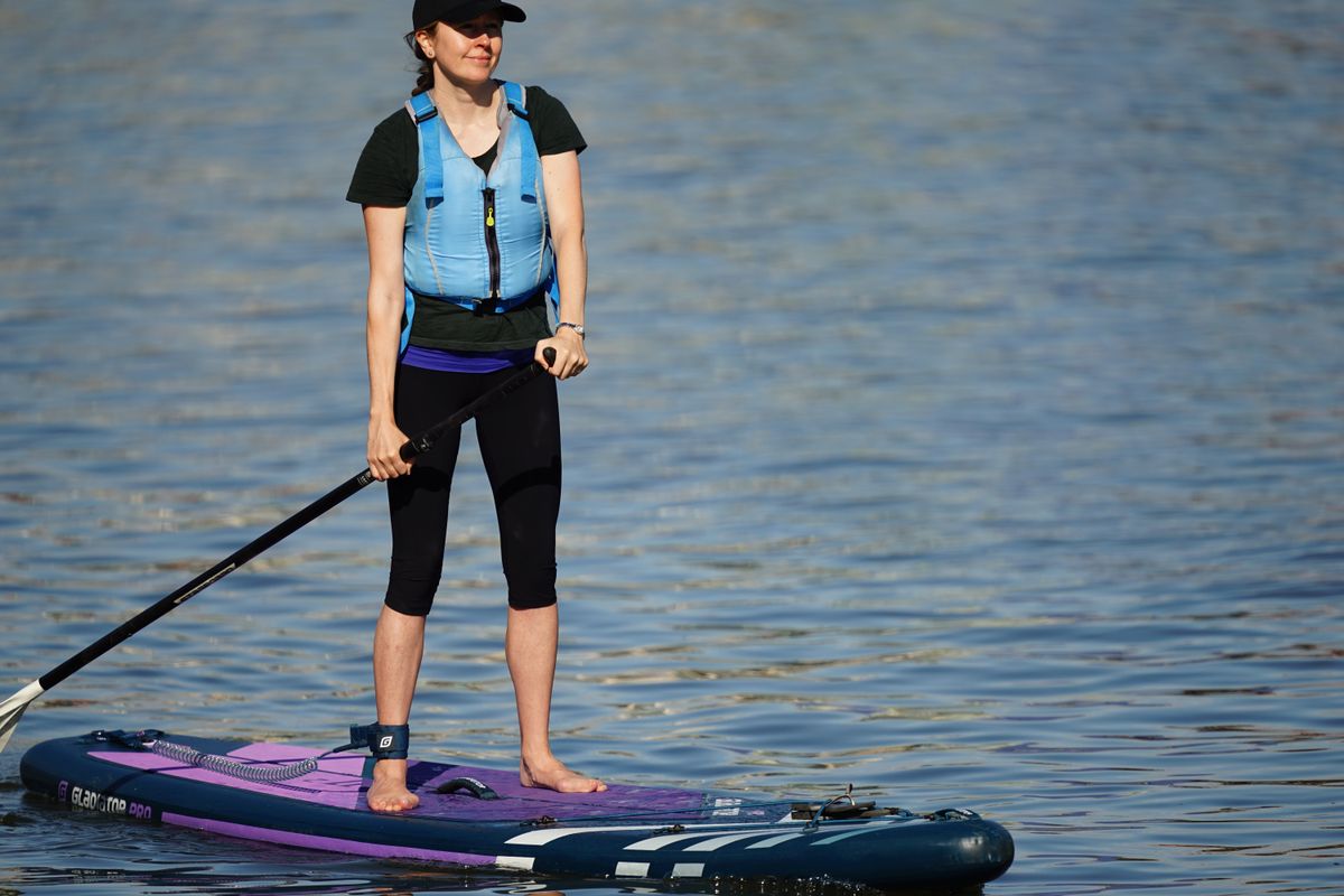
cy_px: 448
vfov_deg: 2.3
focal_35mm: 600
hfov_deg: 3.4
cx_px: 672
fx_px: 22398
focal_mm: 600
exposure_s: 1/1600
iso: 100
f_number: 4
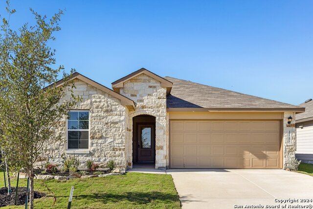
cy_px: 104
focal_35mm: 29
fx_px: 252
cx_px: 156
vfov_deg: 45.0
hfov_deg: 63.6
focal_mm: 29
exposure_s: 1/640
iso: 400
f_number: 8
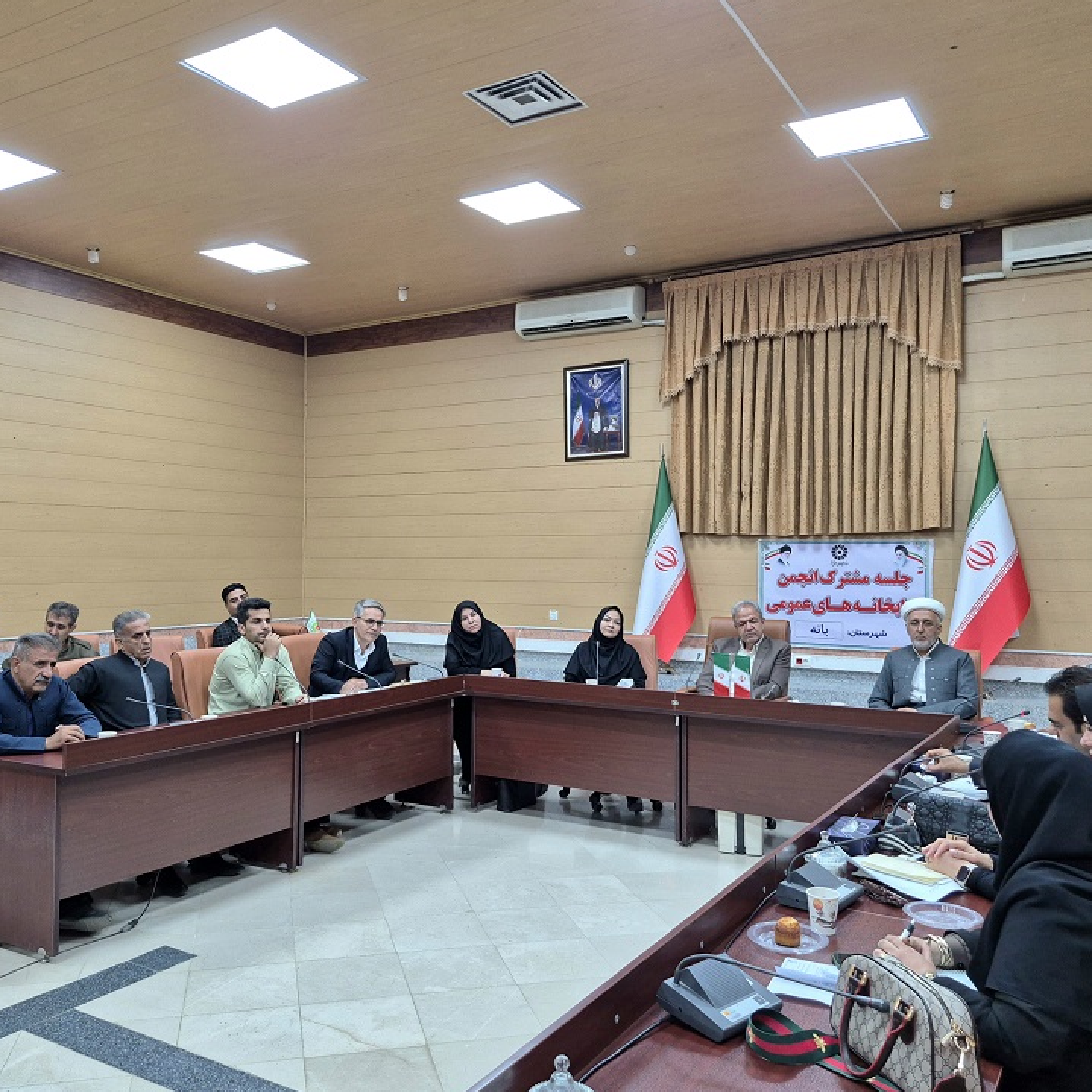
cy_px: 549
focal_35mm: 28
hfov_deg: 57.2
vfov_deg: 57.3
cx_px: 497
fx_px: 999
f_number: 1.8
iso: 200
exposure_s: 1/182
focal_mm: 5.4
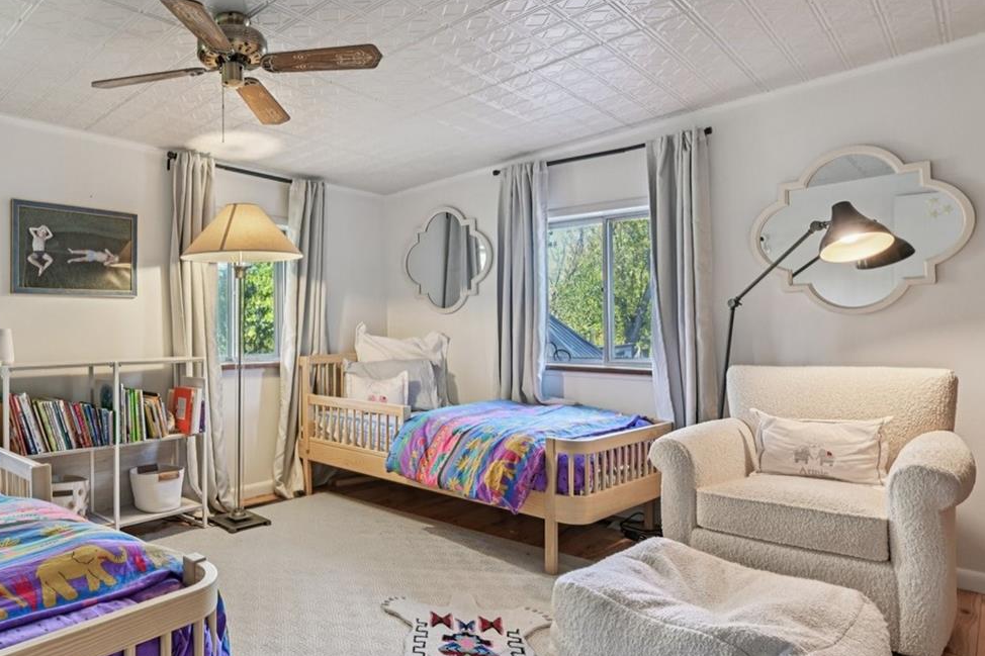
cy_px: 317
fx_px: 629
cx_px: 291
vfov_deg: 55.1
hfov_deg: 72.6
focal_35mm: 23
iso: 400
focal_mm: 14
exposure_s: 1/15
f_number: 7.1
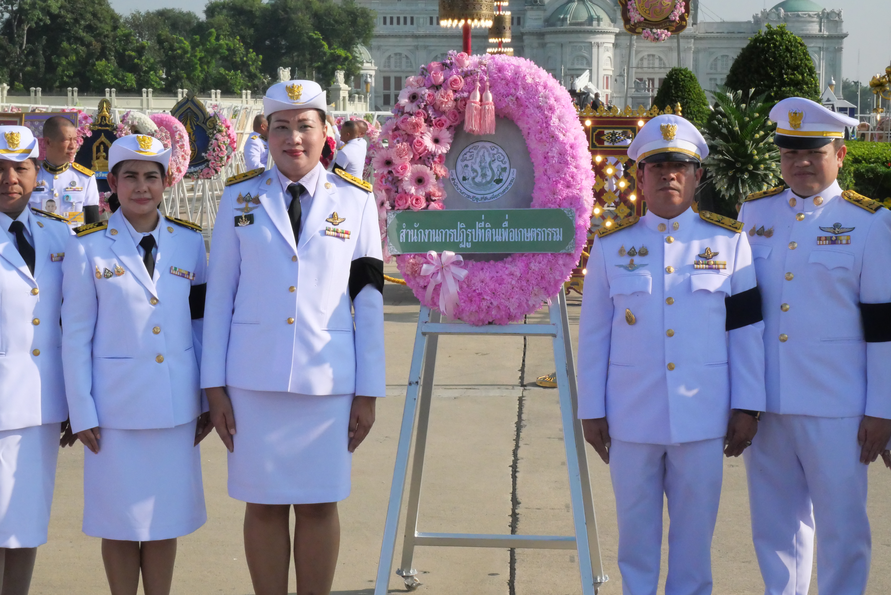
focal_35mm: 72
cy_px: 298
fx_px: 1783
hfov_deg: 28.1
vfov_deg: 19.0
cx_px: 446
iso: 3200
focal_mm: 35
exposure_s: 1/2000
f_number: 16
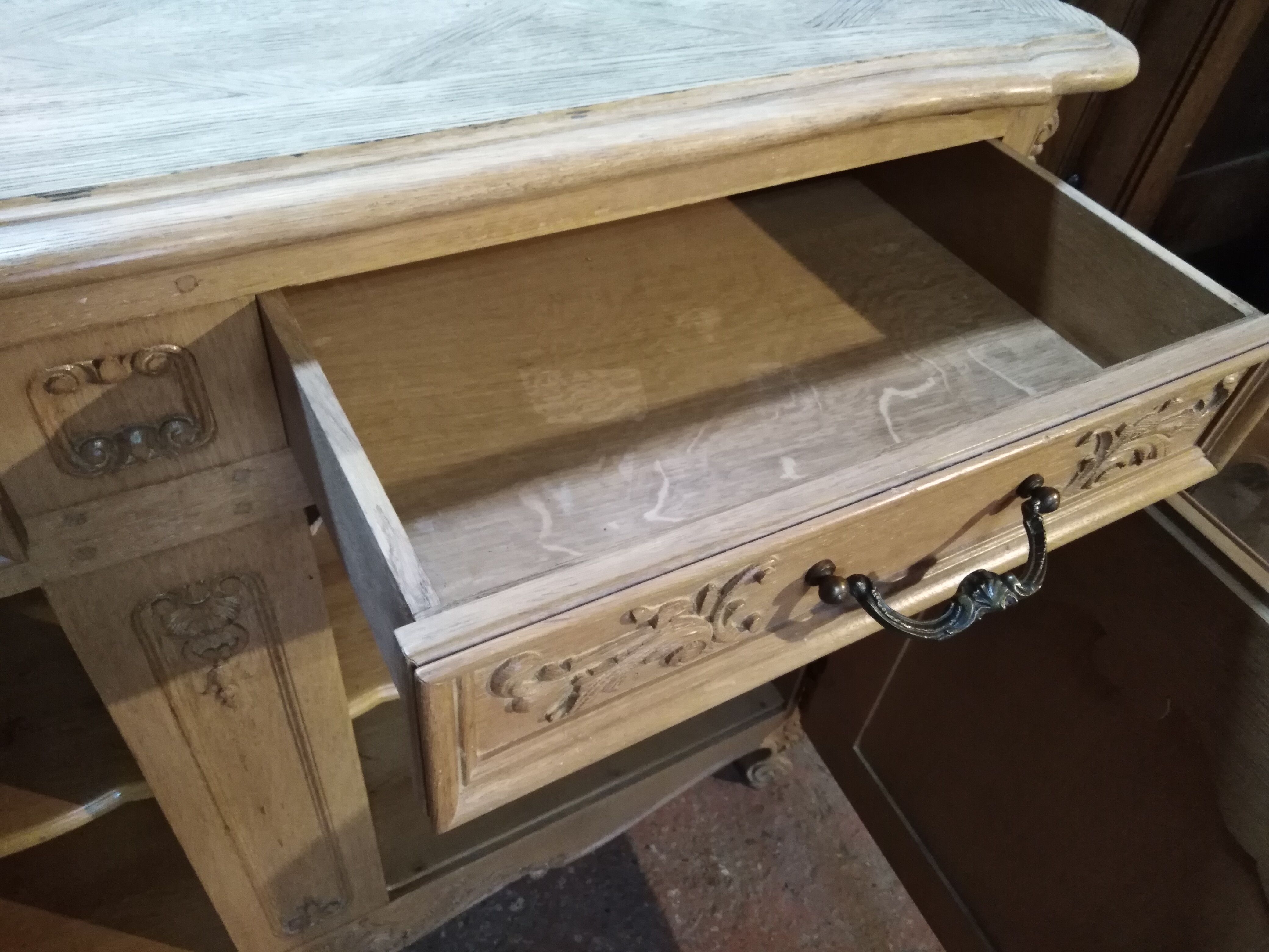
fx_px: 953
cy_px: 476
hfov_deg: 67.3
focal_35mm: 26
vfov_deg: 53.1
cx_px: 634
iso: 1072
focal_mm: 3.46
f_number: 2.2
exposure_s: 1/14.3
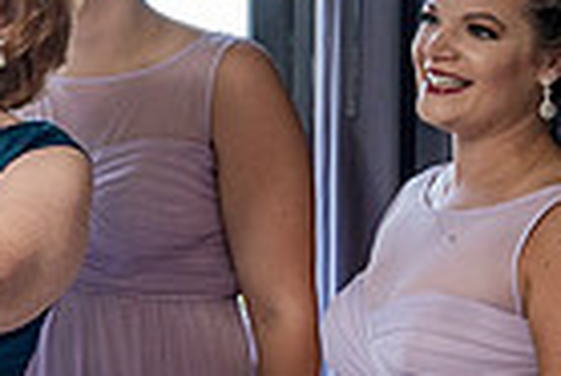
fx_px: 3011
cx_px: -242
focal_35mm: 193
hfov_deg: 10.3
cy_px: 253
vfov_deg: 7.1
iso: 1000
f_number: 5.6
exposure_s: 1/200
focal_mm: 43
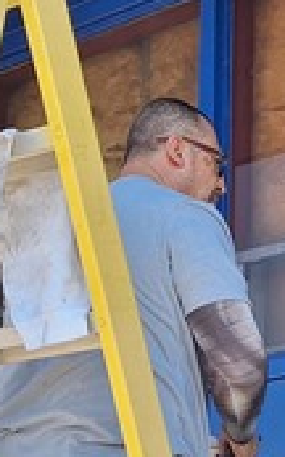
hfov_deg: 11.1
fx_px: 1405
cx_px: 425
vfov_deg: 17.9
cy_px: 491
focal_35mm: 113
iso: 40
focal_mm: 5.54
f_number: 1.8
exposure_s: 1/806
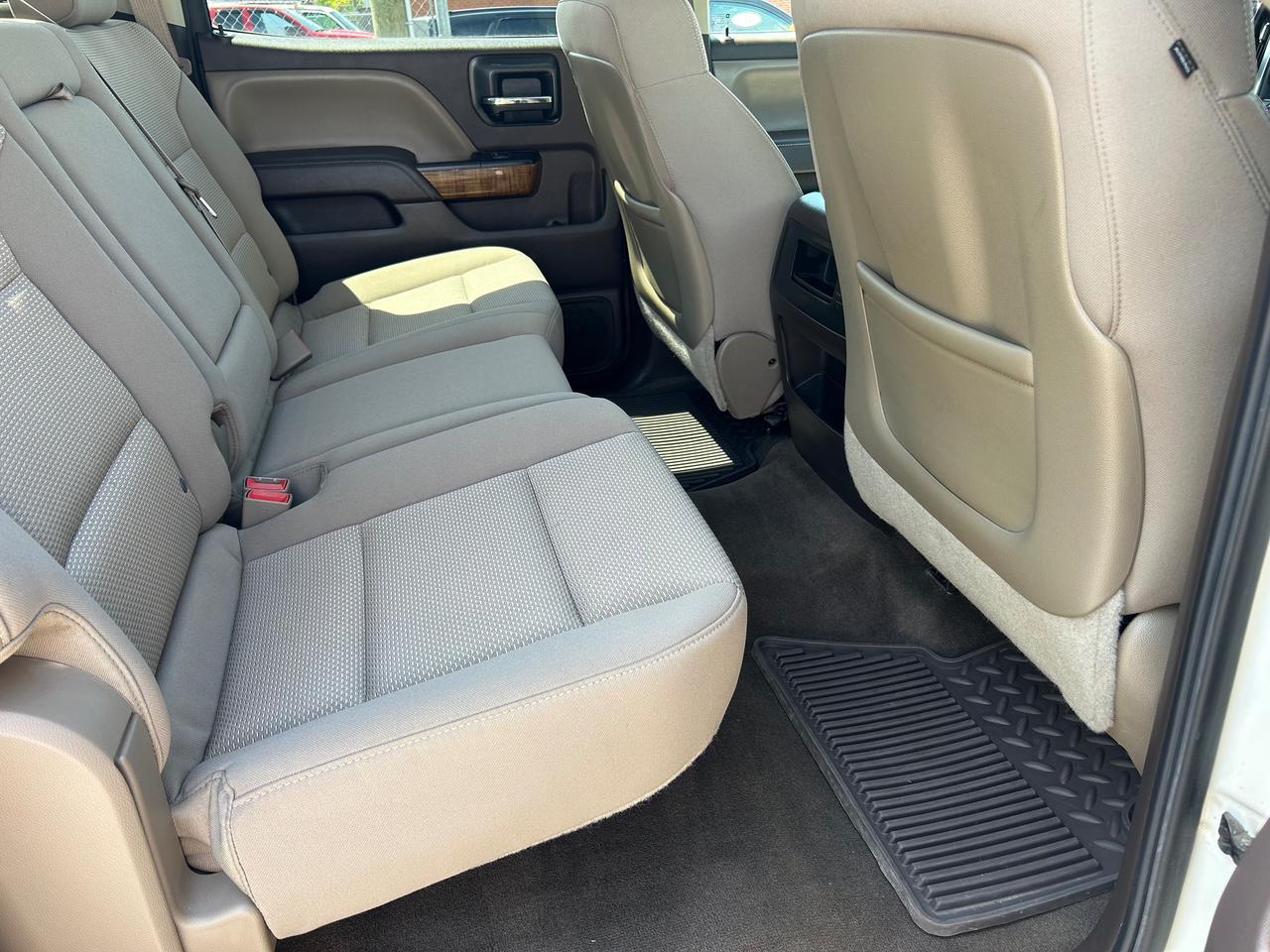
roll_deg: +3.9
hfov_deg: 67.3
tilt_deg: -25.8
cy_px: 476
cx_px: 635
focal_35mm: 26
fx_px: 954
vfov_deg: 53.1
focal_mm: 5.7
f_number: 1.5
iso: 32
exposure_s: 1/121
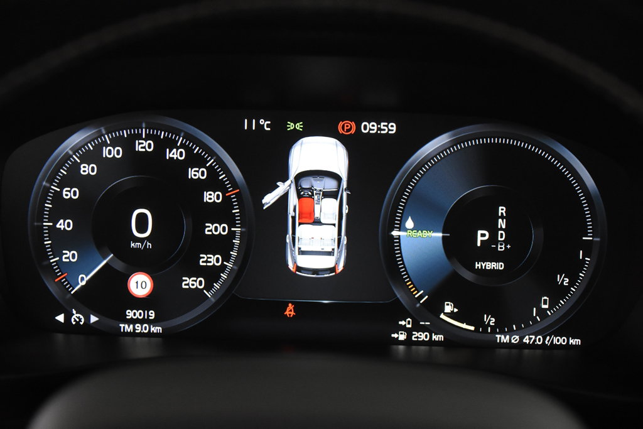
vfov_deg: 20.2
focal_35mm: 68
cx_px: 322
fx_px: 1206
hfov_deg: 29.9
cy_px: 214
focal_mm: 45
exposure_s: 1/80
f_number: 3.5
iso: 3600
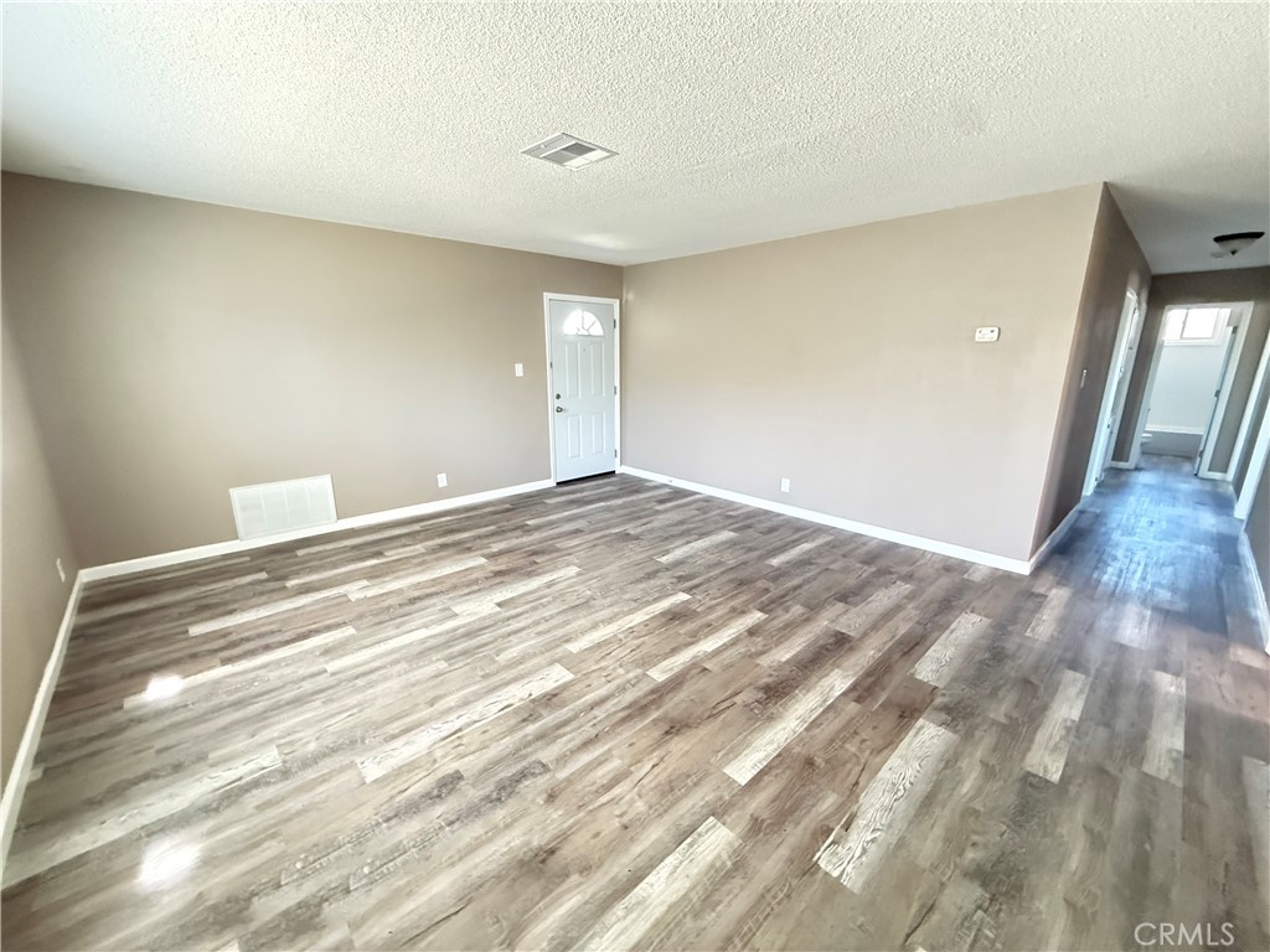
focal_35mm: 14
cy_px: 476
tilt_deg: -12.6
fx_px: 514
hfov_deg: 102.1
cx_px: 635
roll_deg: +0.1
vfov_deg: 85.7
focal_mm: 2.22
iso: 1000
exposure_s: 1/60
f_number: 2.2
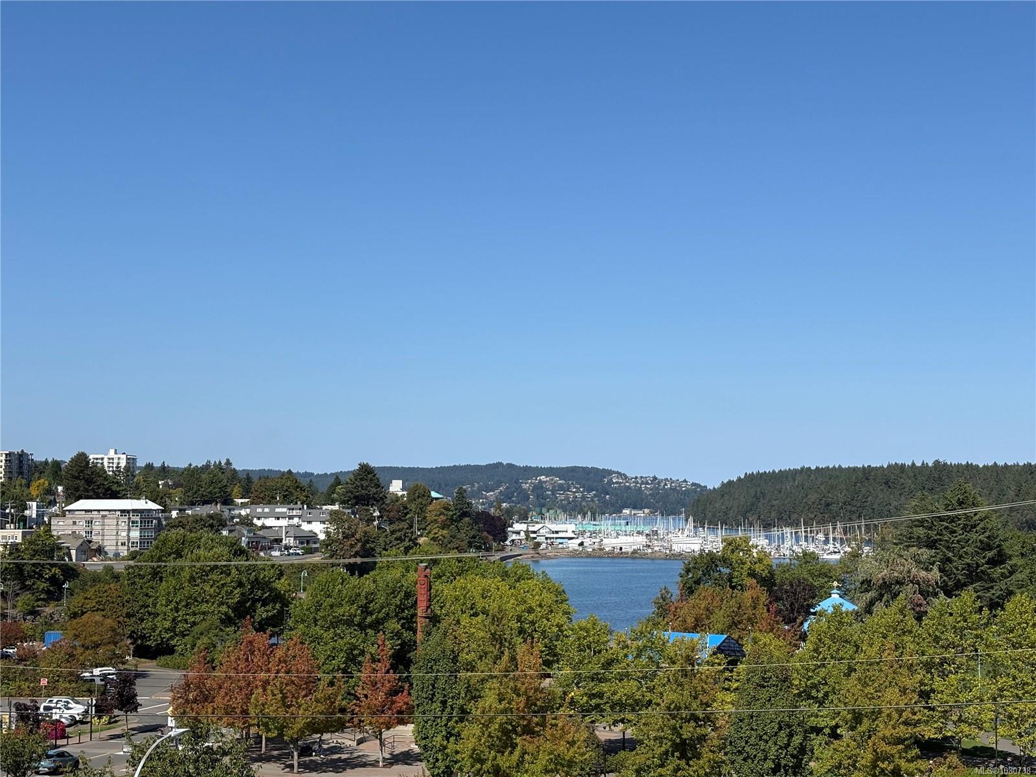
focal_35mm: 52
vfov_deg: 28.0
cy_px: 388
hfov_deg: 36.8
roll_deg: -0.4
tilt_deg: +3.8
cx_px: 518
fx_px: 1556
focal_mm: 5.96
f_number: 1.6
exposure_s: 1/4329
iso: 32
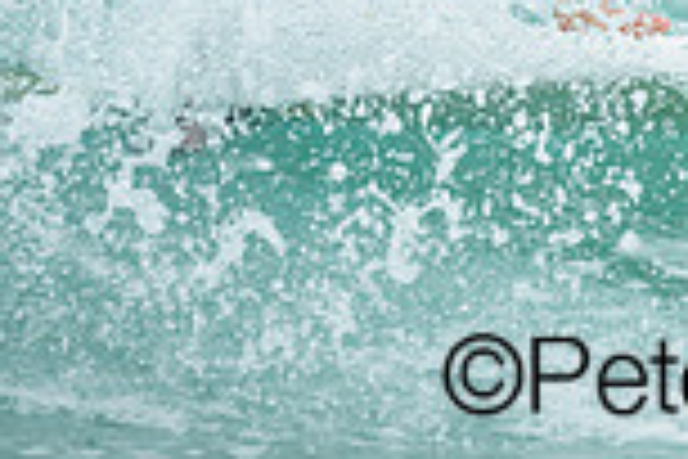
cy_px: -264
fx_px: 69922
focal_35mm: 3659
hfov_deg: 0.6
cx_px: 758
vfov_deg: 0.4
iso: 400
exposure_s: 1/2000
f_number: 6.3
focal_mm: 800
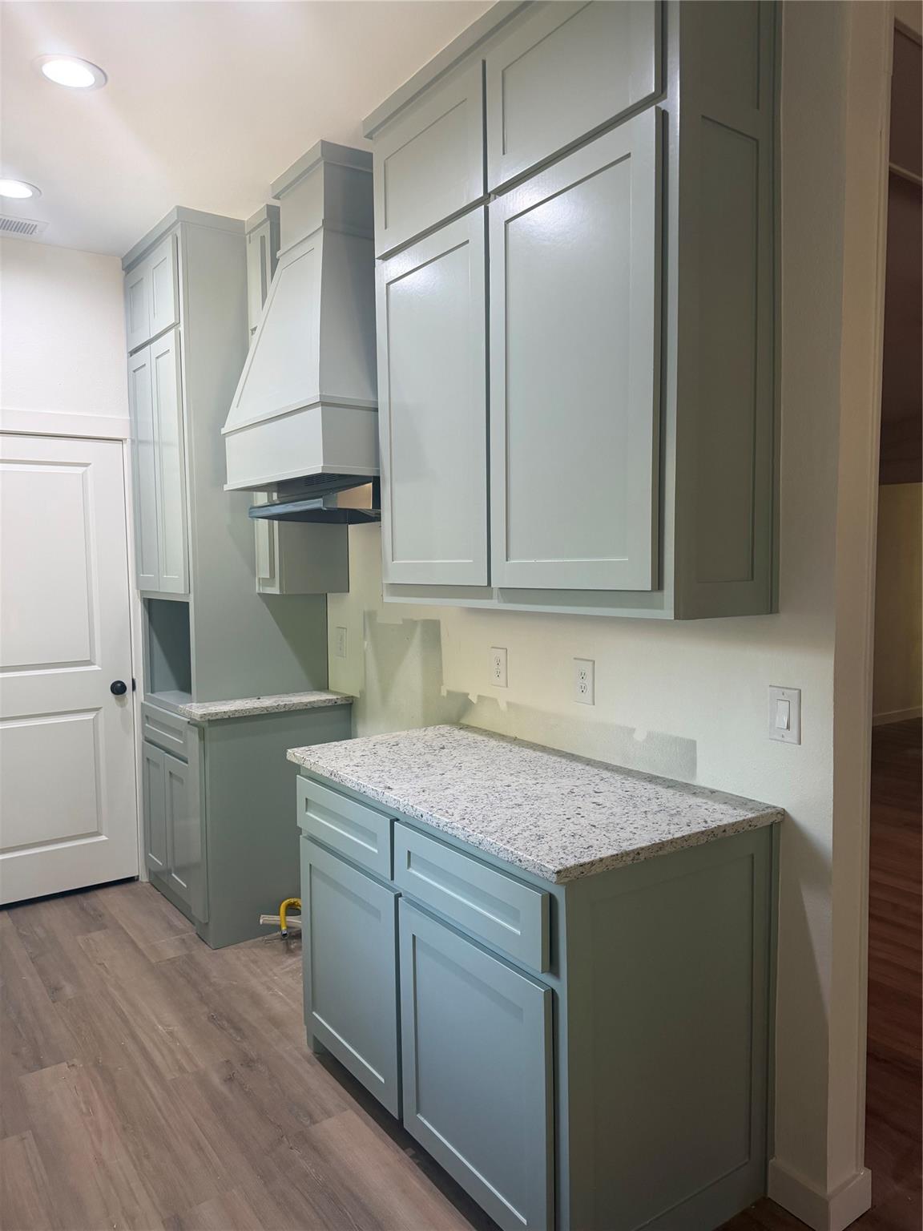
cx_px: 462
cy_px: 616
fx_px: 853
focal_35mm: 24
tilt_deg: -3.9
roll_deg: +0.4
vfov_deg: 71.6
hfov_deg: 56.8
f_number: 1.78
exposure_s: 1/120
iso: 200
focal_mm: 6.76
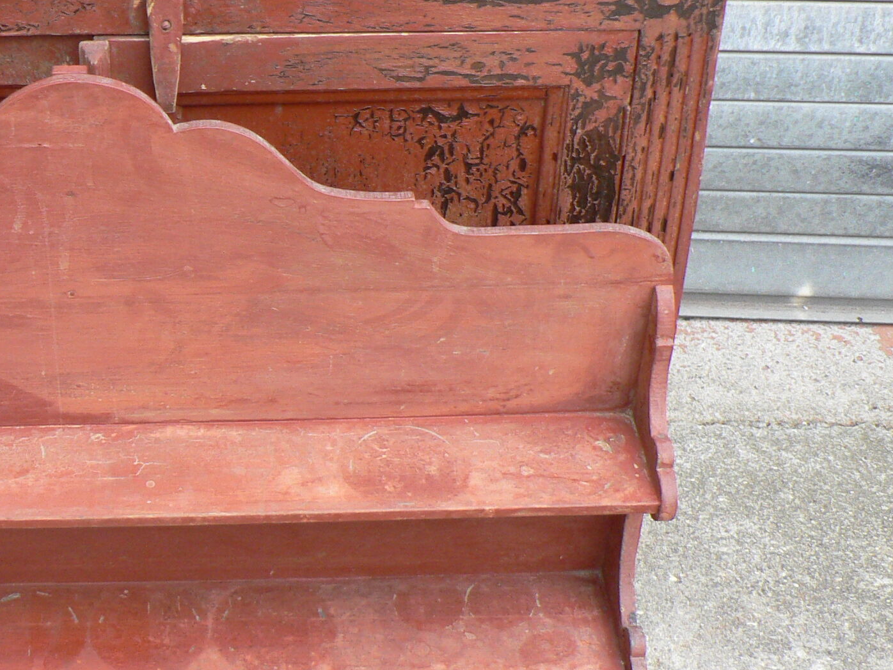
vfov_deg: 22.2
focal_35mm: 66
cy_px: 286
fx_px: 1703
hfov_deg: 28.4
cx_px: 118
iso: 150
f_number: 2.8
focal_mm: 6
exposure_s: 1/30
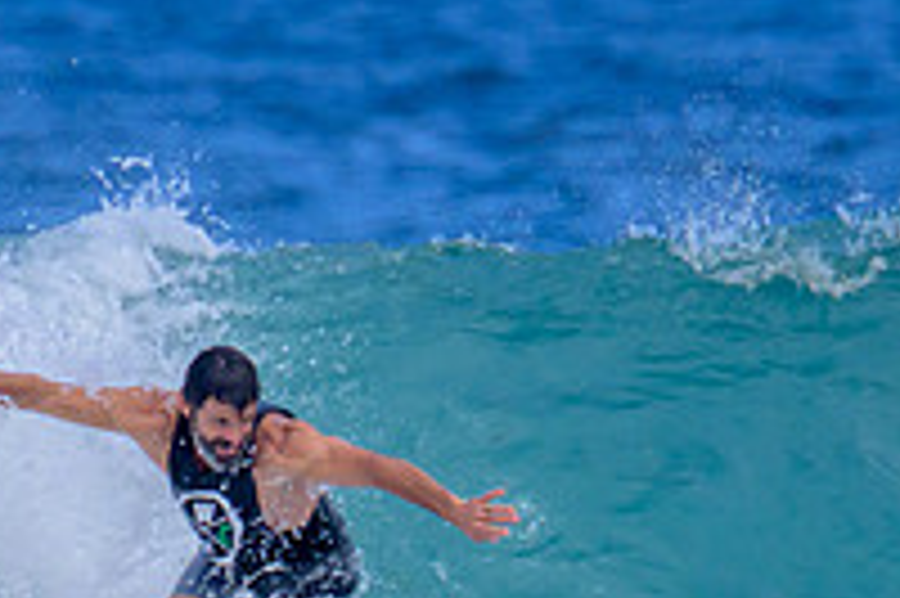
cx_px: 622
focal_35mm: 3163
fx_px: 79008
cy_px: 689
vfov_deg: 0.4
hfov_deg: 0.7
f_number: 11
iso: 1100
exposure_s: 1/2000
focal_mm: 800
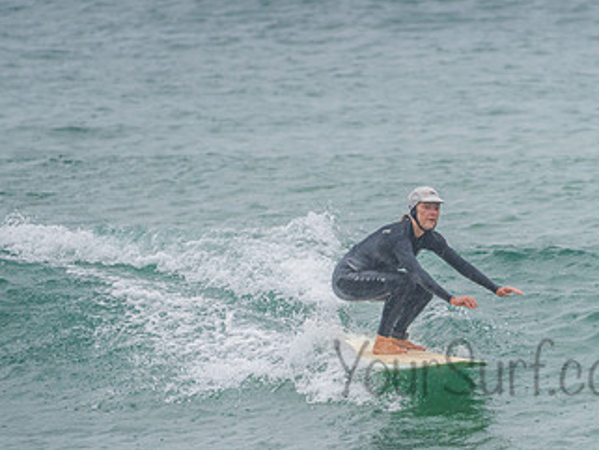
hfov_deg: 1.9
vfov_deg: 1.4
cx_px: 417
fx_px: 18159
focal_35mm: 1049
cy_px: 361
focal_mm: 500
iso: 360
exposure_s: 1/320
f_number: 5.6
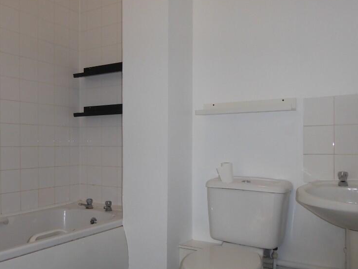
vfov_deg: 40.6
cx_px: 140
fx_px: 362
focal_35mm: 35
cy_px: 158
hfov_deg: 52.2
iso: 250
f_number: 3.3
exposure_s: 1/60
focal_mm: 4.3
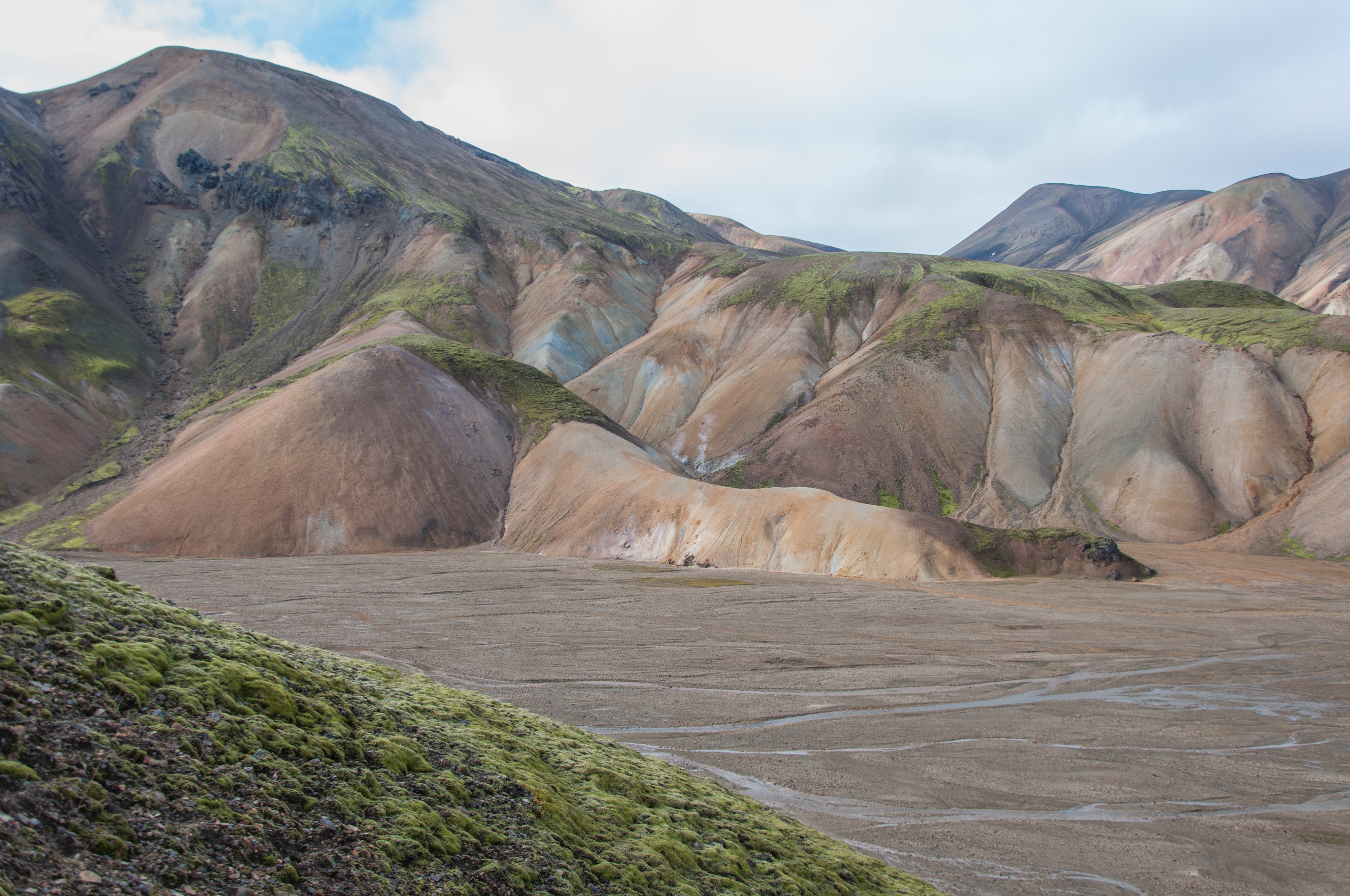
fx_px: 1180
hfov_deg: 59.6
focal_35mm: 32
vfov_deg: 41.6
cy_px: 448
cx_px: 675
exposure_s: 1/200
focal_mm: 21
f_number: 6.3
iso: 100
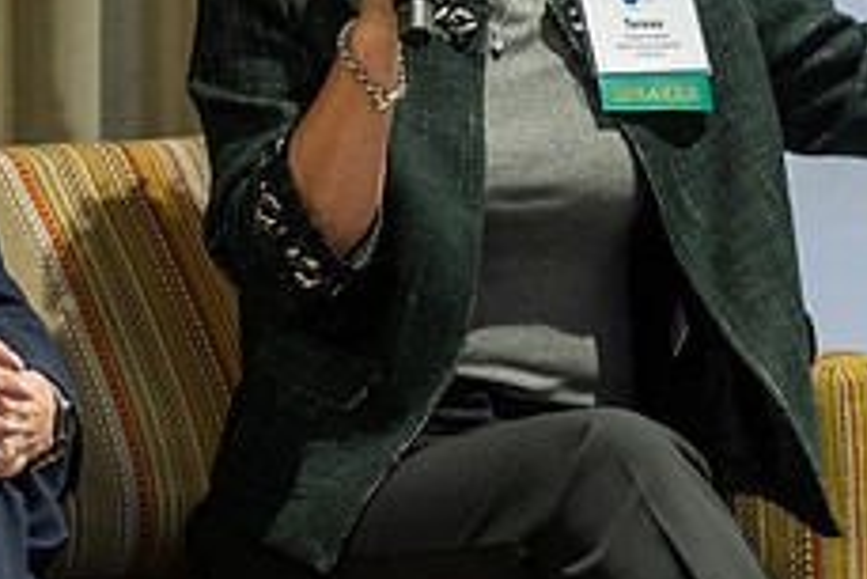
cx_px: 254
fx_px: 4145
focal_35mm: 172
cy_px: -4
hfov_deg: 11.9
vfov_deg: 8.0
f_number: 4
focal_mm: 68
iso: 1600
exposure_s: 1/50
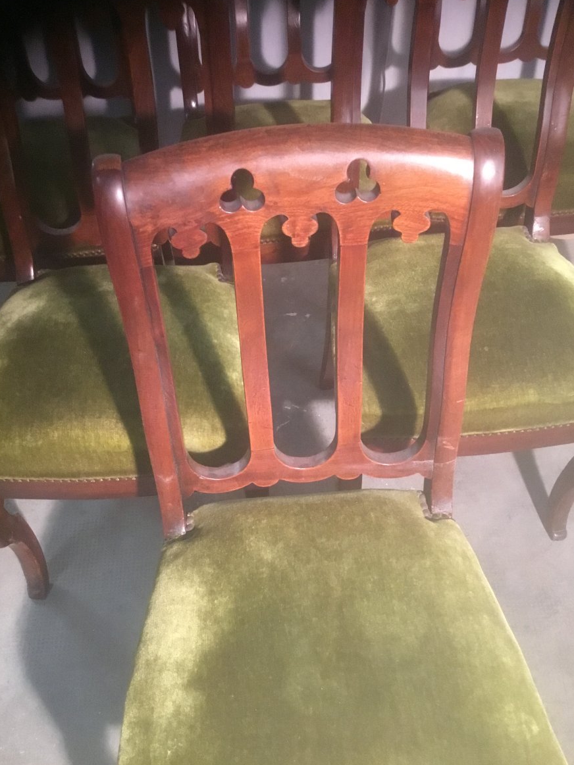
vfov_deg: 56.8
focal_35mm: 32
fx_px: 708
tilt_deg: -49.1
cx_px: 280
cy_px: 385
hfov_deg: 44.1
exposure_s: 1/17
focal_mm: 3.3
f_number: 2.4
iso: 250
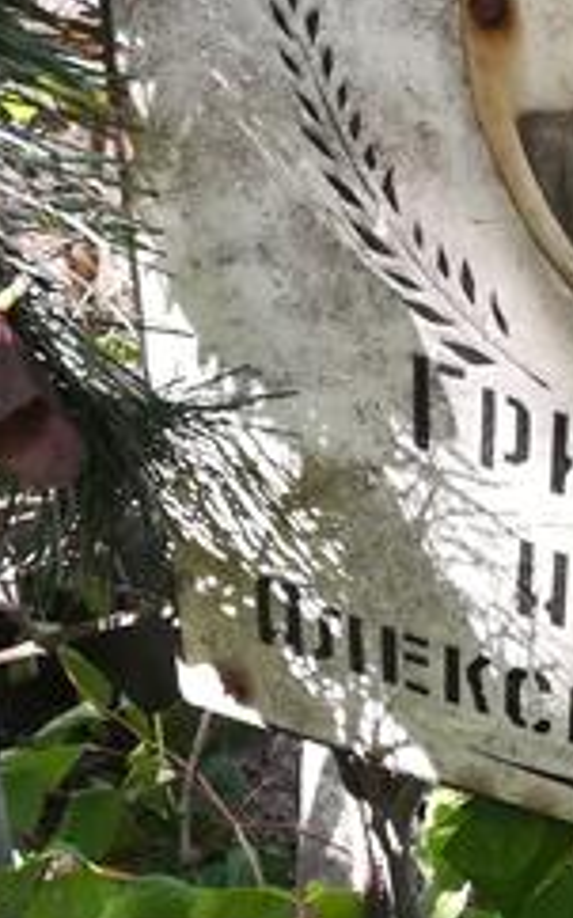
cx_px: 751
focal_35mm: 79
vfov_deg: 25.9
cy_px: 258
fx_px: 1976
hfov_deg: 15.7
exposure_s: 1/40
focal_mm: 3.83
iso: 100
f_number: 2.2
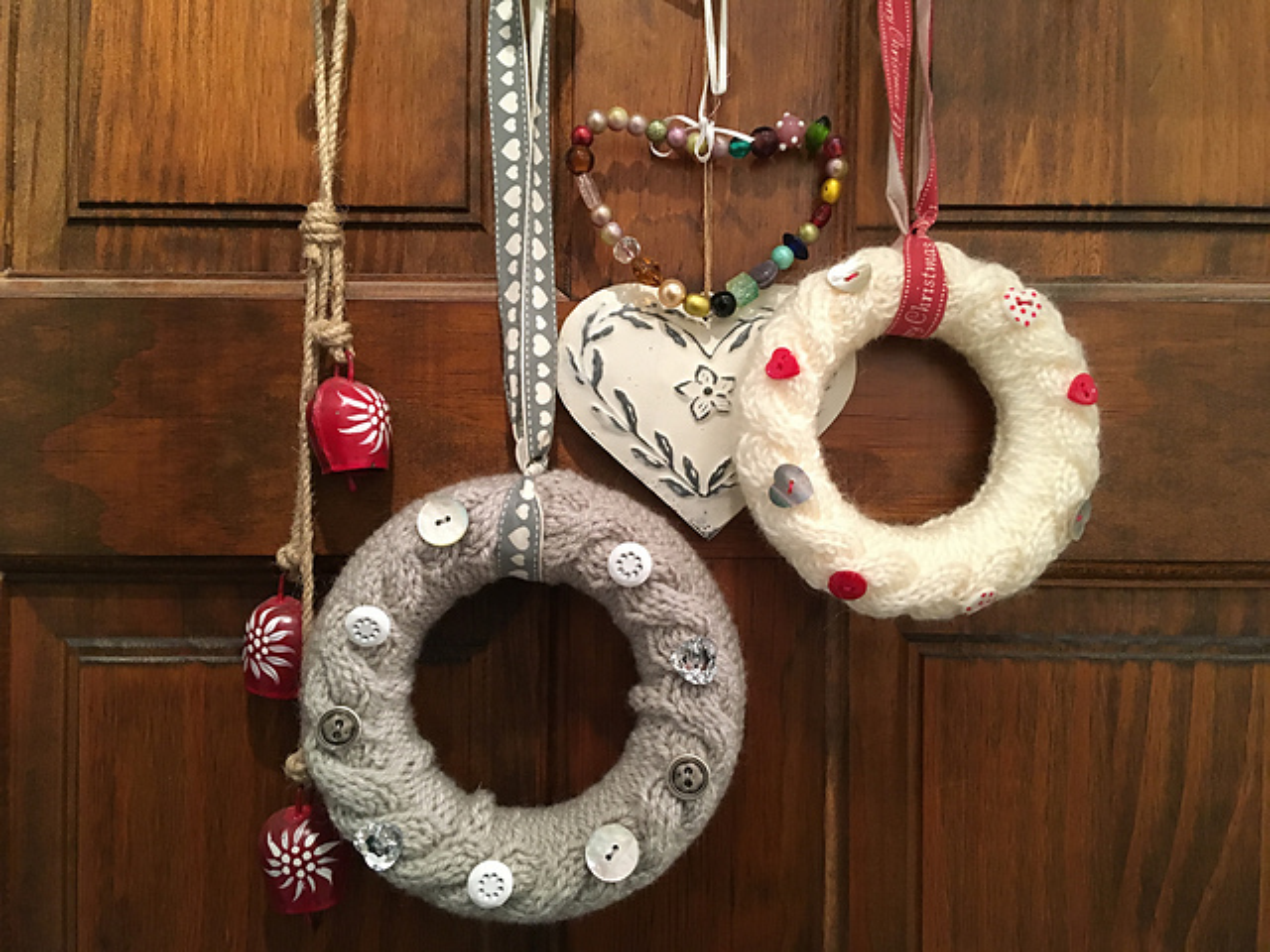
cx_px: 635
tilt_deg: -0.1
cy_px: 476
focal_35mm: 29
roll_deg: -0.2
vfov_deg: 48.2
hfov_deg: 61.7
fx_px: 1064
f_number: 2.2
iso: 200
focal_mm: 4.15
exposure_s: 1/25
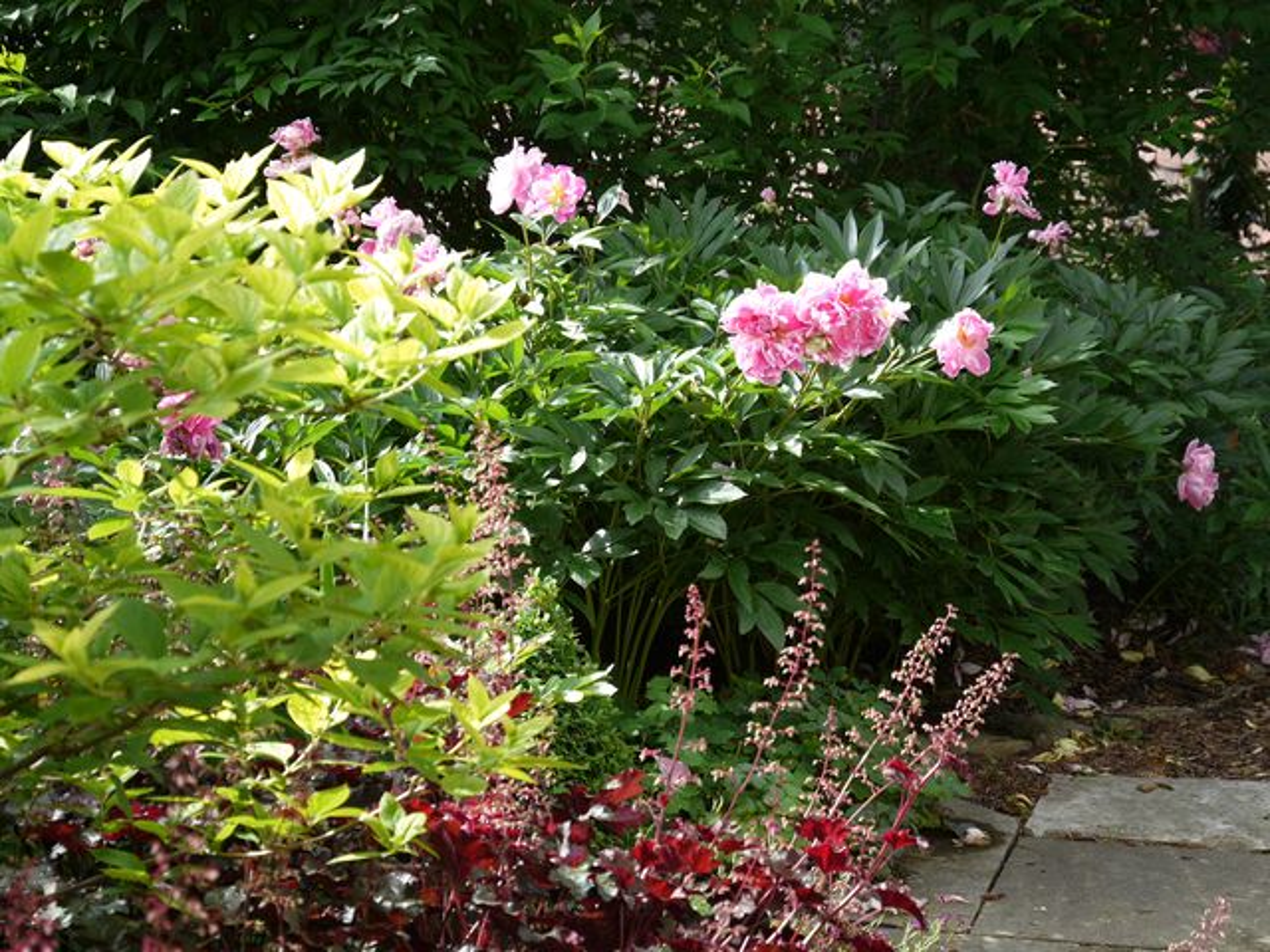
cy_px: 476
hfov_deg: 22.3
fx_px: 3229
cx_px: 635
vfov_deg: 16.8
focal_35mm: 88
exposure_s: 1/80
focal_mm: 44
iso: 100
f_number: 5.6
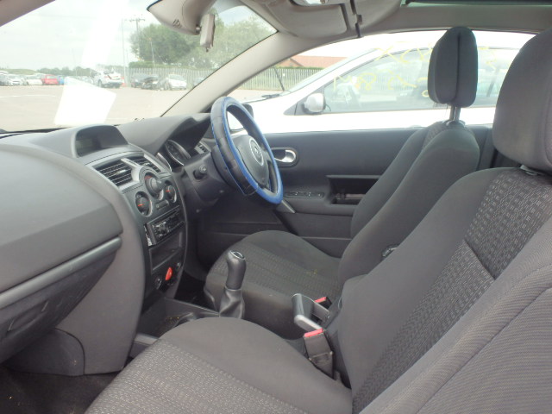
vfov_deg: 49.7
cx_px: 276
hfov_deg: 63.4
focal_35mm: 28
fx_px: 446
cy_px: 207
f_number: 3.9
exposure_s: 1/200
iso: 125
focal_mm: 5
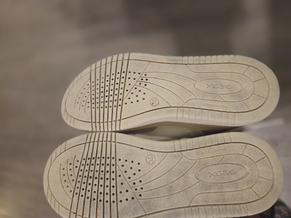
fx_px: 193
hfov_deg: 73.9
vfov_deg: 58.9
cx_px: 146
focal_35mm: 23
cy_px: 109
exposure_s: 1/100
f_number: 1.8
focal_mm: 5.4
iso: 1250
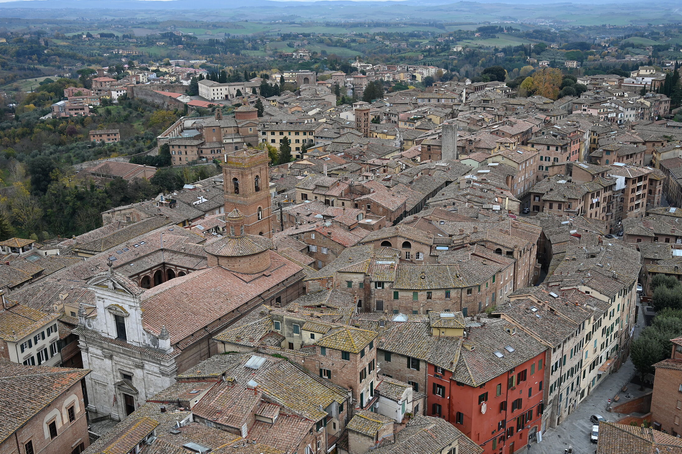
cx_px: 353
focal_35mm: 38
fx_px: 711
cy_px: 243
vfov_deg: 35.4
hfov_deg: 51.2
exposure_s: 1/160
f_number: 5
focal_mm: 34.5
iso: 200
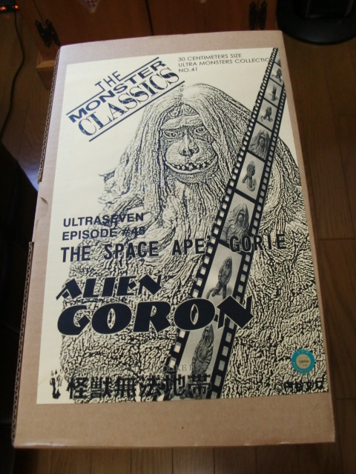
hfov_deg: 39.7
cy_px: 237
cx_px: 178
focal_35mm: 36
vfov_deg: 51.4
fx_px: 494
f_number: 2.8
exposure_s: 1/60
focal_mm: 6.3
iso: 320
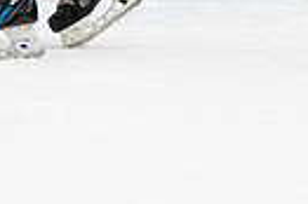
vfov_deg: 0.9
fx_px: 13125
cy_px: -314
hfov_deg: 1.3
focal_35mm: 1536
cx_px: -95
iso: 1800
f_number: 2.8
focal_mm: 170
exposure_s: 1/640
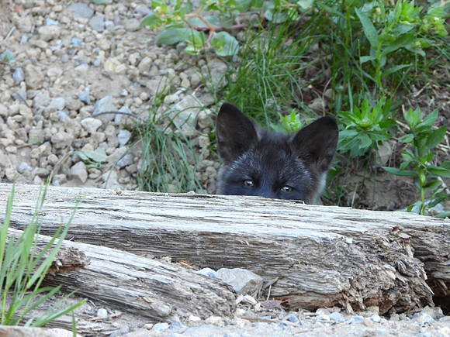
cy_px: 168
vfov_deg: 2.1
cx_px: 225
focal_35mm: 700
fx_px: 9100
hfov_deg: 2.8
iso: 400
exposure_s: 1/80
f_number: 5
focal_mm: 126
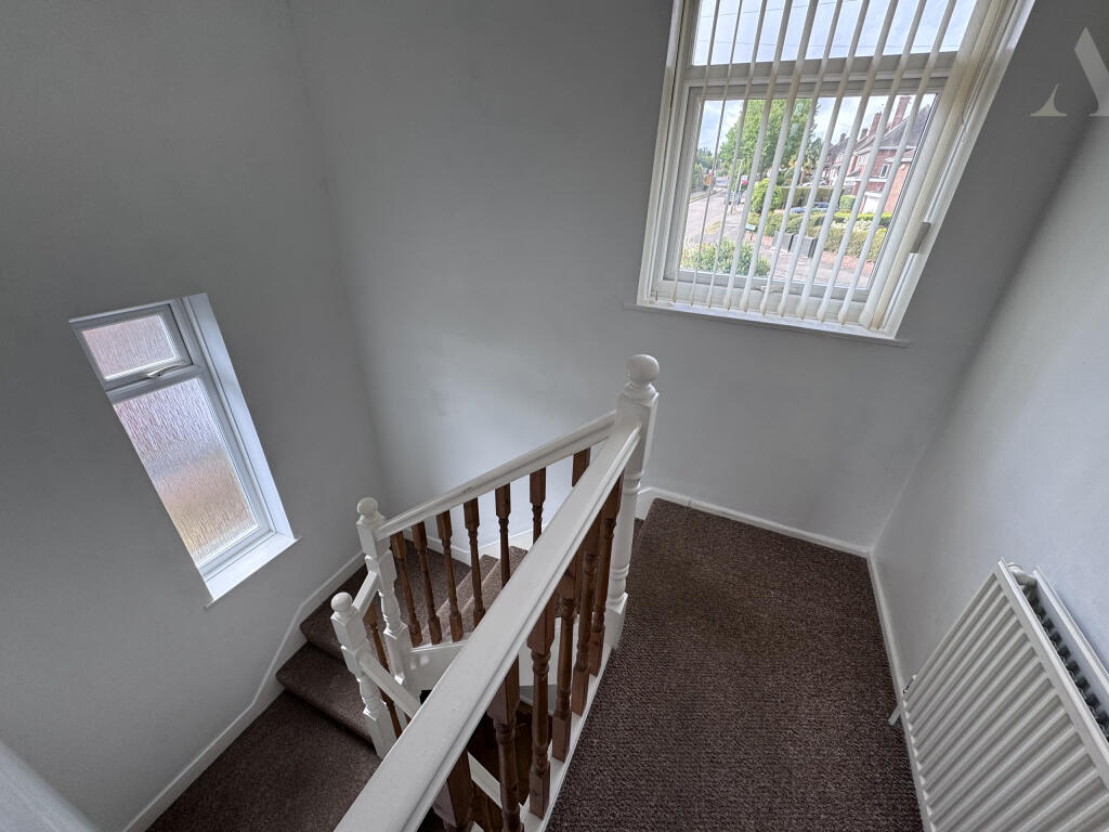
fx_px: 449
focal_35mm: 14
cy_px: 416
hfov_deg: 102.1
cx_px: 554
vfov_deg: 85.7
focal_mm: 2.22
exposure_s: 1/99
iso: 80
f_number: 2.2
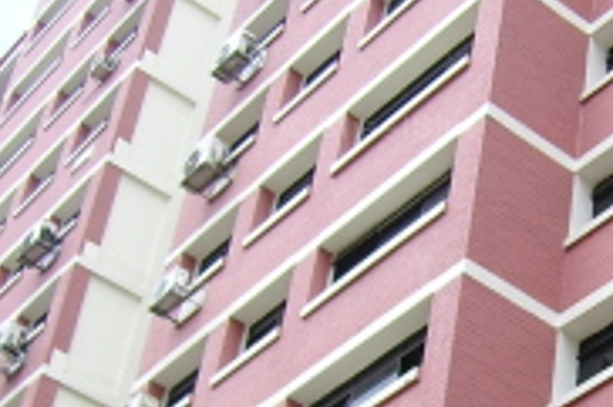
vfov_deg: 12.2
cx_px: 536
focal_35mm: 110
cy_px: 468
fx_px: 1871
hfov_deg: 18.3
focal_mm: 5.95
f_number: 2.8
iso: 50
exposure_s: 1/272
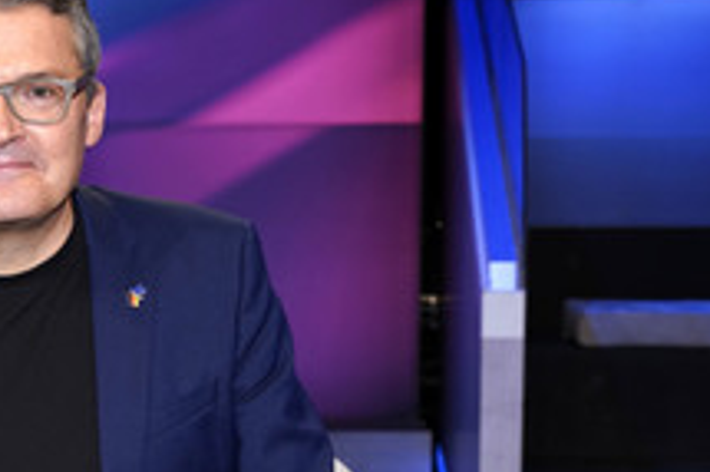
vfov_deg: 15.7
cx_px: 61
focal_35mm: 86
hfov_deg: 23.0
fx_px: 1695
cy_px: 396
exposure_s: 1/125
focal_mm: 41
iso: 1600
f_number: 5.6
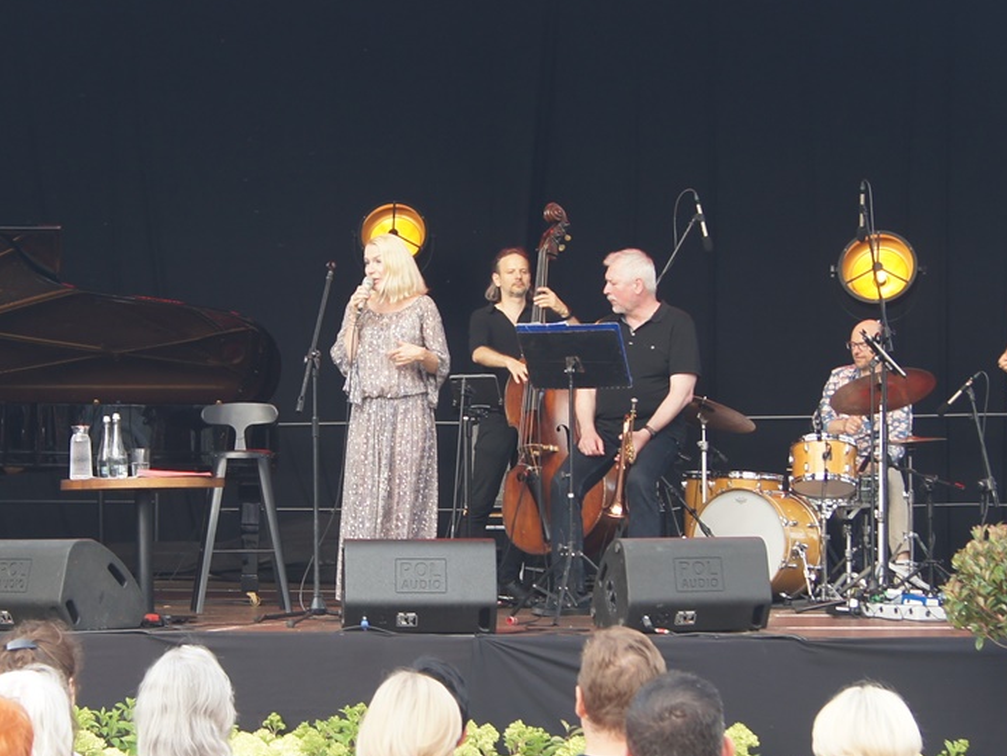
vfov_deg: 30.9
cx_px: 598
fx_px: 1367
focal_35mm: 47
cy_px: 410
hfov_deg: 40.3
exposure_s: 1/50
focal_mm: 26
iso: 100
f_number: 4.5
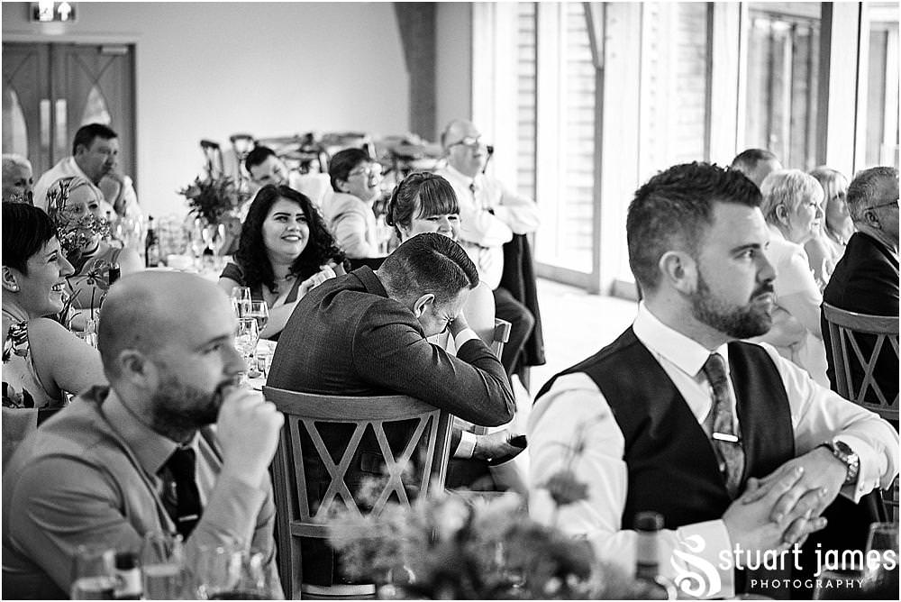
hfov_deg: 27.0
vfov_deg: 18.2
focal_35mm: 75
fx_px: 1878
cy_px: 301
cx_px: 450
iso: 2000
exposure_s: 1/160
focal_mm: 50
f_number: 2.2
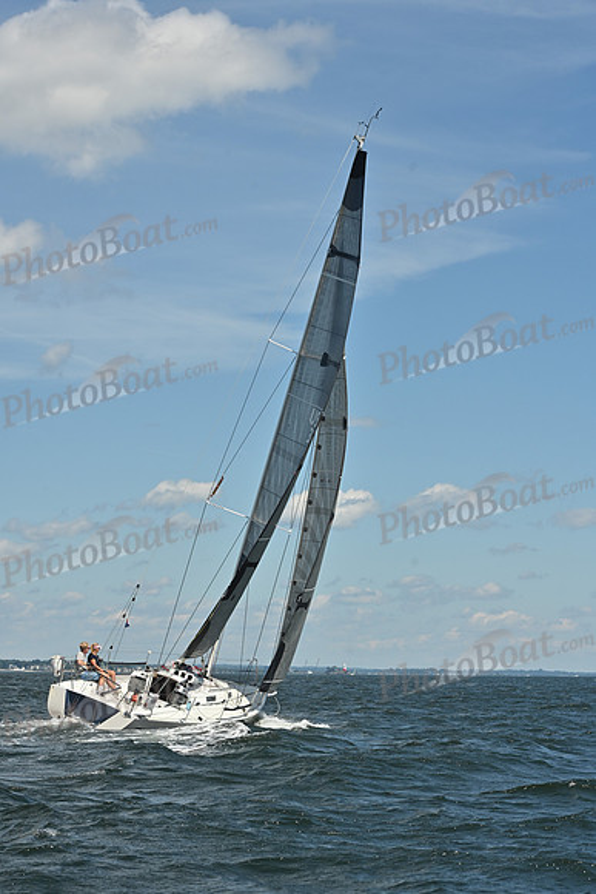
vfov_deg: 22.6
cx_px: 298
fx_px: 2233
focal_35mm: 90
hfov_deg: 15.2
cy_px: 447
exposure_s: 1/1250
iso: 250
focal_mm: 90
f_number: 10
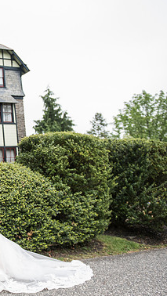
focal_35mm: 45
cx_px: -34
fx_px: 354
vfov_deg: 45.4
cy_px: 156
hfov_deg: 24.1
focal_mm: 27
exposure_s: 1/4000
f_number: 2.8
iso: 800
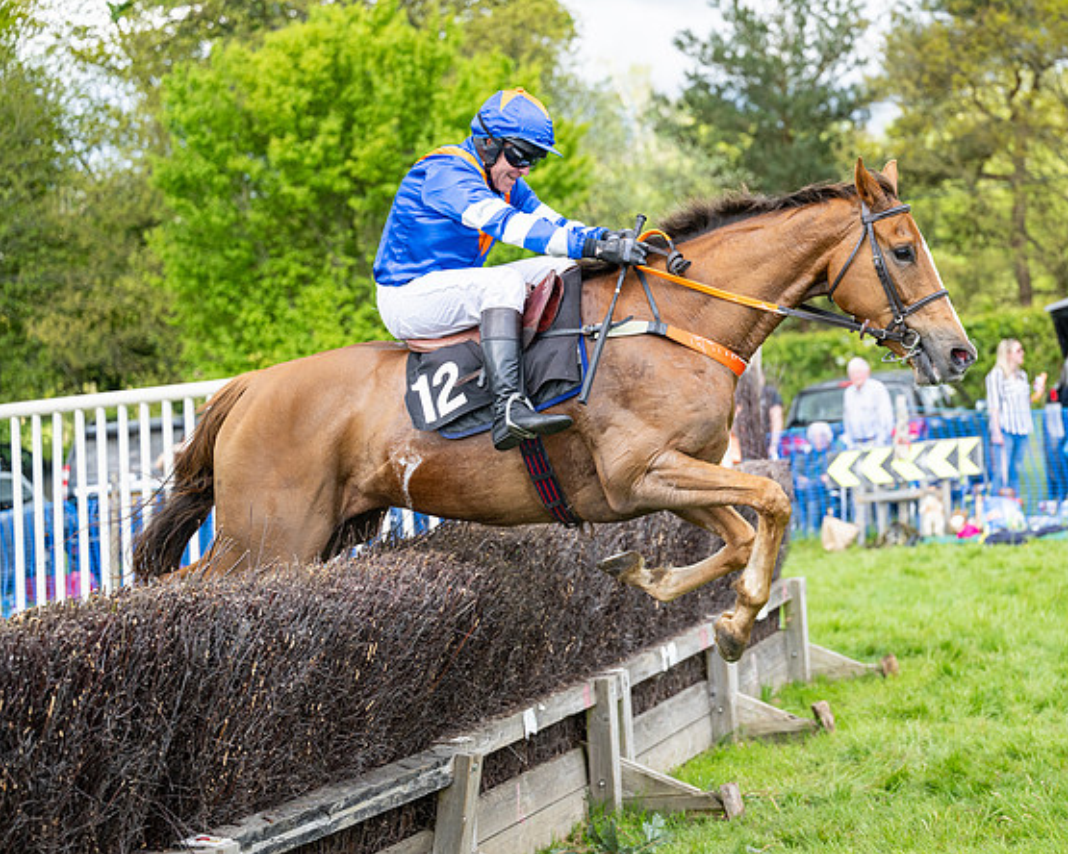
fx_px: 2529
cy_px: 427
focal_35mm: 80
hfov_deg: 23.8
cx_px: 646
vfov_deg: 19.2
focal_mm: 70
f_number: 2.8
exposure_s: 1/2000
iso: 400
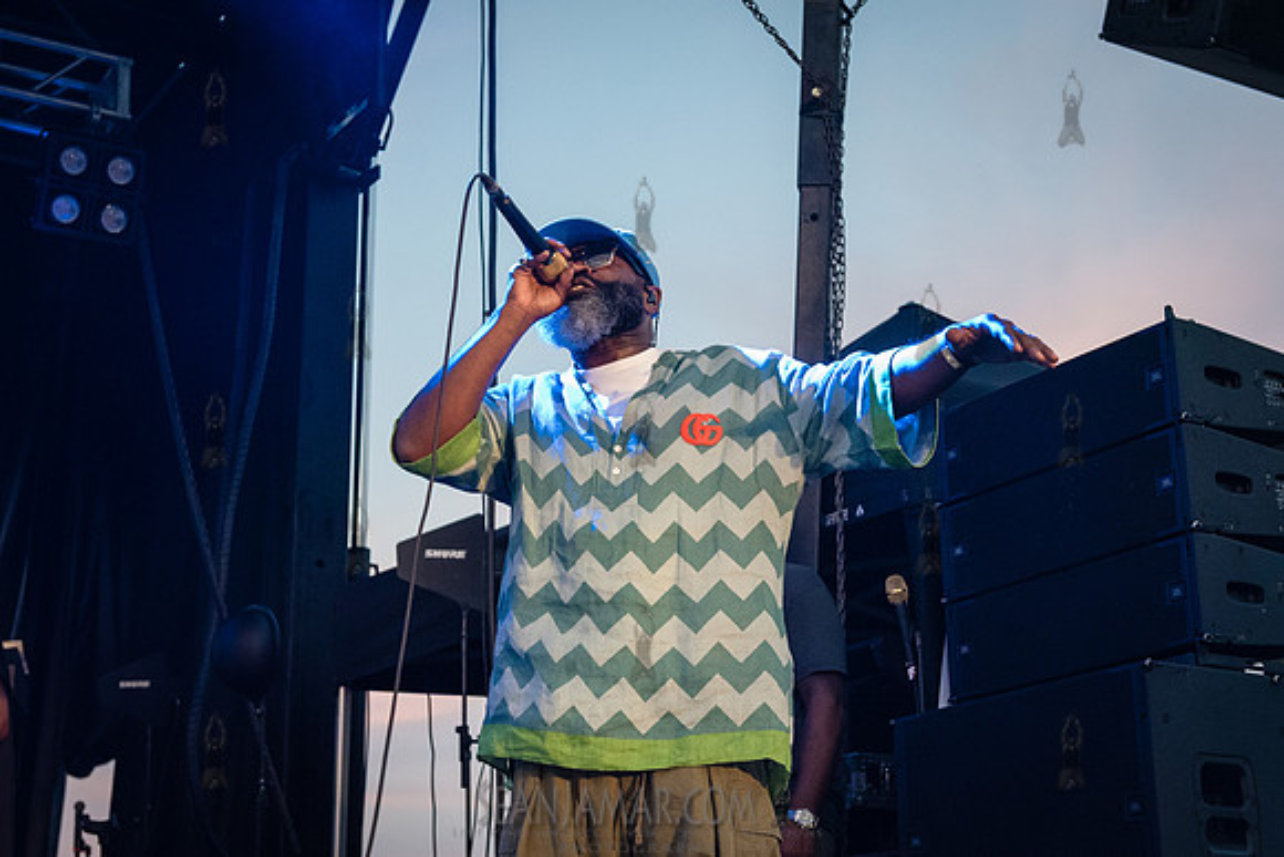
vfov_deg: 22.5
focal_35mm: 60
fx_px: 2149
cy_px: 464
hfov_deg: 33.3
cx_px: 630
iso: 5000
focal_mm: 48
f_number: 4
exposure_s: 1/400
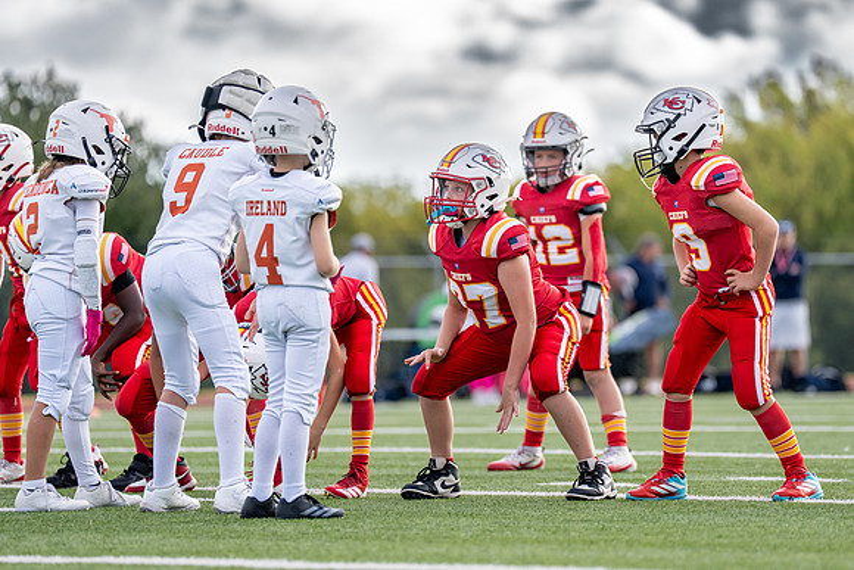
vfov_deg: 4.8
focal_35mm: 288
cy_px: 276
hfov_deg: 7.1
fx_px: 6845
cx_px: 493
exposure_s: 1/2500
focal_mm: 200
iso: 320
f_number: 2.8
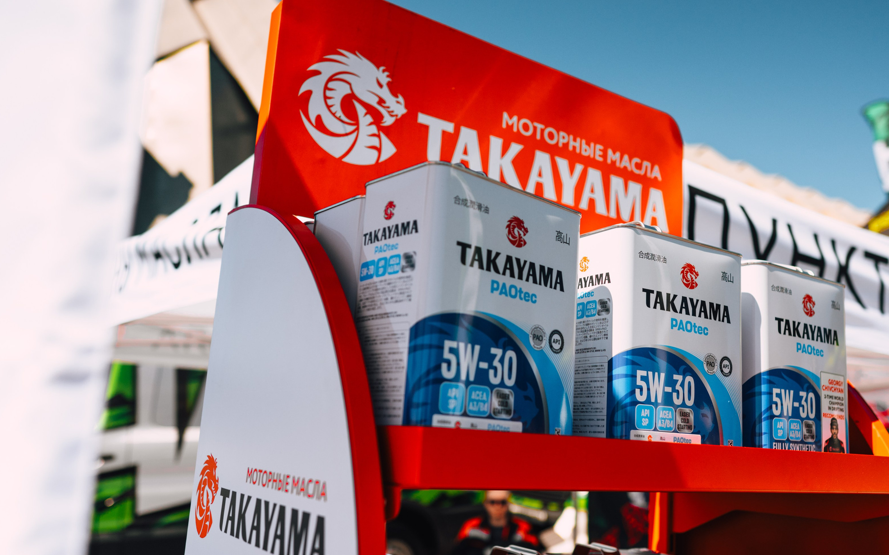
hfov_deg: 59.4
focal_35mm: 32
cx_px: 515
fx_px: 775
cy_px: 296
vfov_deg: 39.4
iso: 280
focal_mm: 24
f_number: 2.5
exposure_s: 1/8000
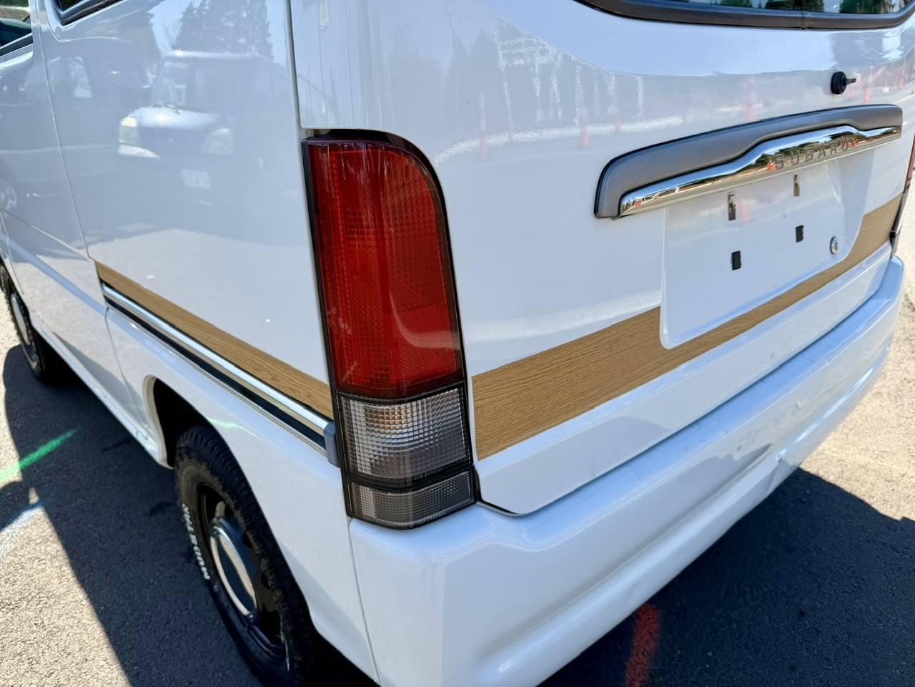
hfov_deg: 71.6
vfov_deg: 56.8
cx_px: 458
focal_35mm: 24
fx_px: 634
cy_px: 344
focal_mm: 6.76
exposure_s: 1/1949
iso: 80
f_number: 1.78
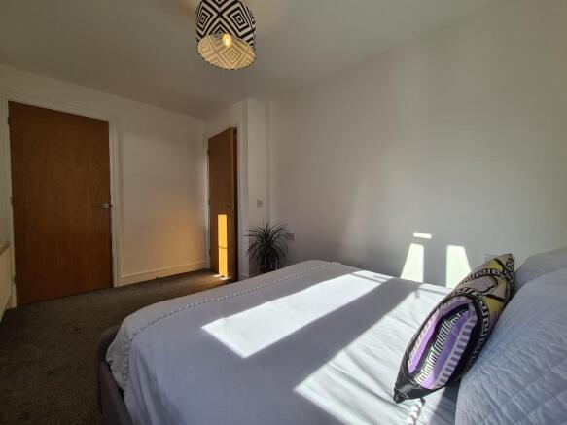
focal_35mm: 13
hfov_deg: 106.2
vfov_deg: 89.9
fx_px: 213
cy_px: 212
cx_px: 284
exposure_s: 1/692
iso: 64
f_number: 2.2
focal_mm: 2.22
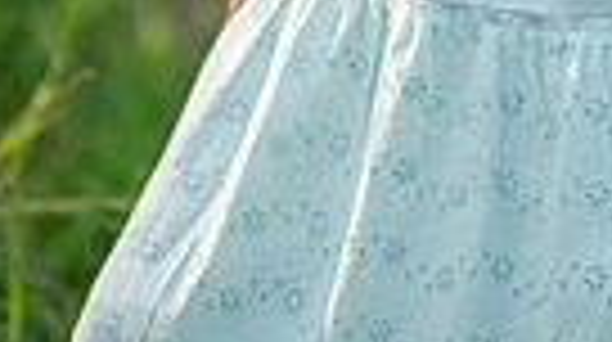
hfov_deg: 7.3
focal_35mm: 295
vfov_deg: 4.0
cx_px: 576
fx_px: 4780
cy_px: -648
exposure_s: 1/1600
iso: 200
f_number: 1.2
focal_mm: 85
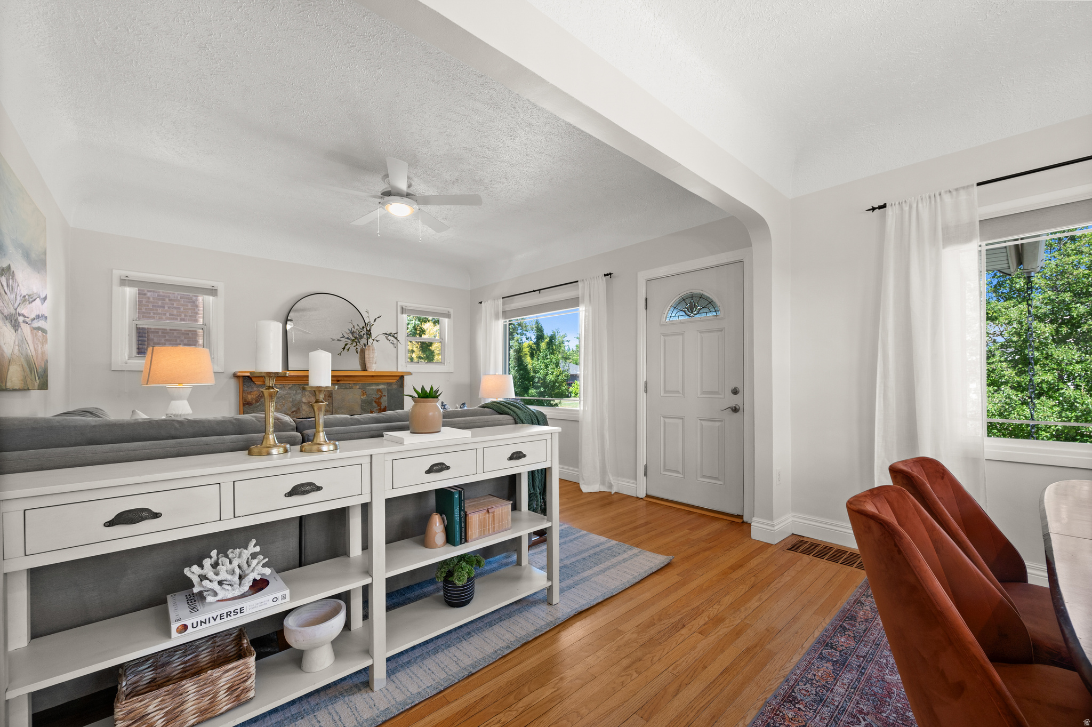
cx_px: 546
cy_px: 364
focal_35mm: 14
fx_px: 424
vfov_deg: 81.1
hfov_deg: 104.3
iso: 500
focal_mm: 14
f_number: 7.1
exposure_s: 1/20
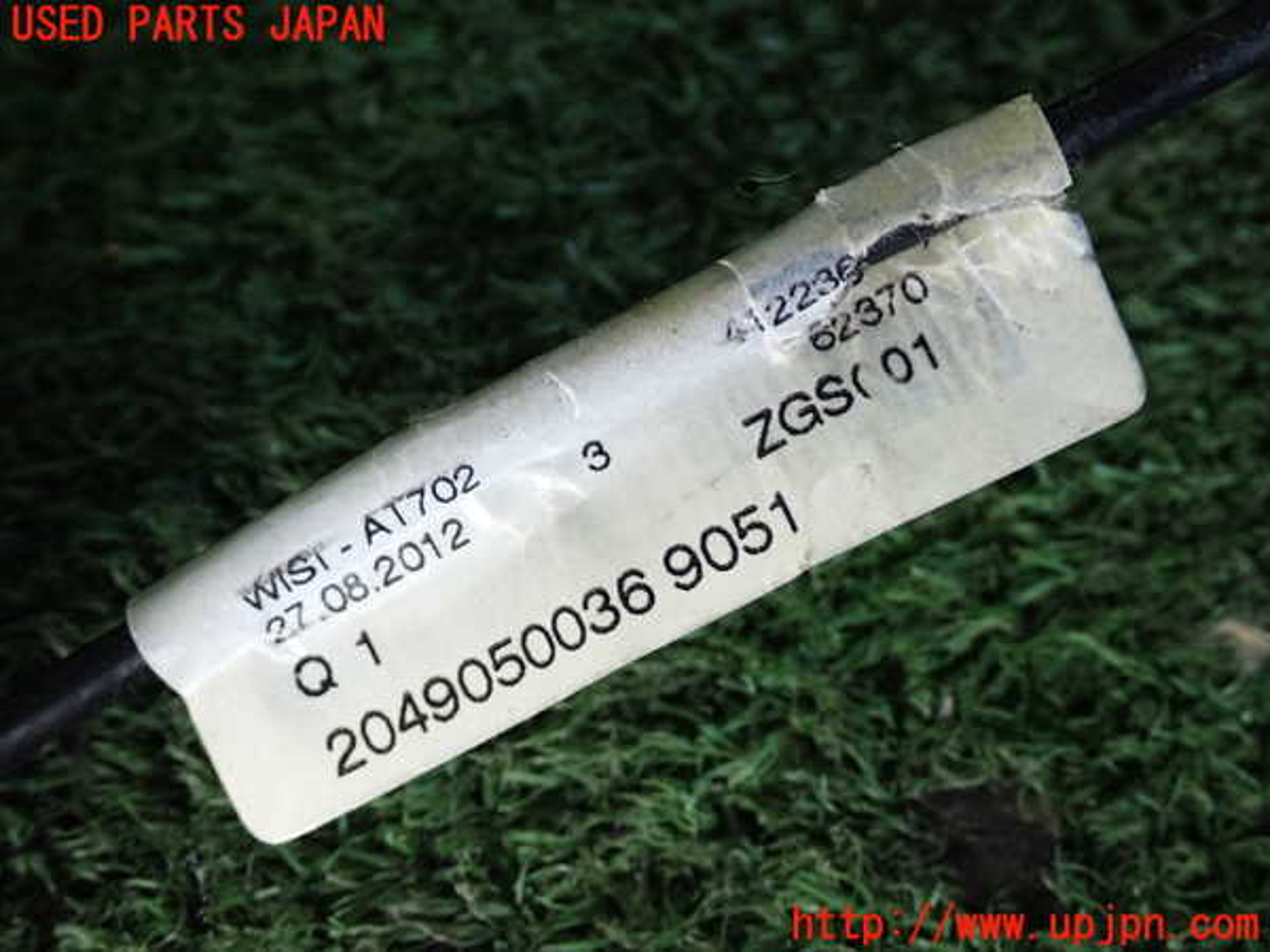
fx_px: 2275
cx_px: 635
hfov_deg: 31.2
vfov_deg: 23.7
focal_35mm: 62
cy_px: 476
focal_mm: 11.09
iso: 640
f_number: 3.6
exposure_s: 1/125
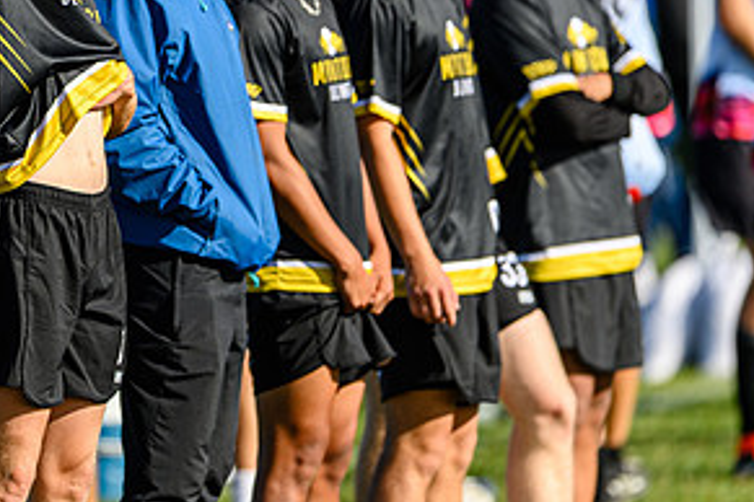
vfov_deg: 1.7
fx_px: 16691
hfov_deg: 2.6
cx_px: 78
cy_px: 138
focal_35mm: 797
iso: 100
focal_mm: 400
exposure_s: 1/2000
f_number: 3.2
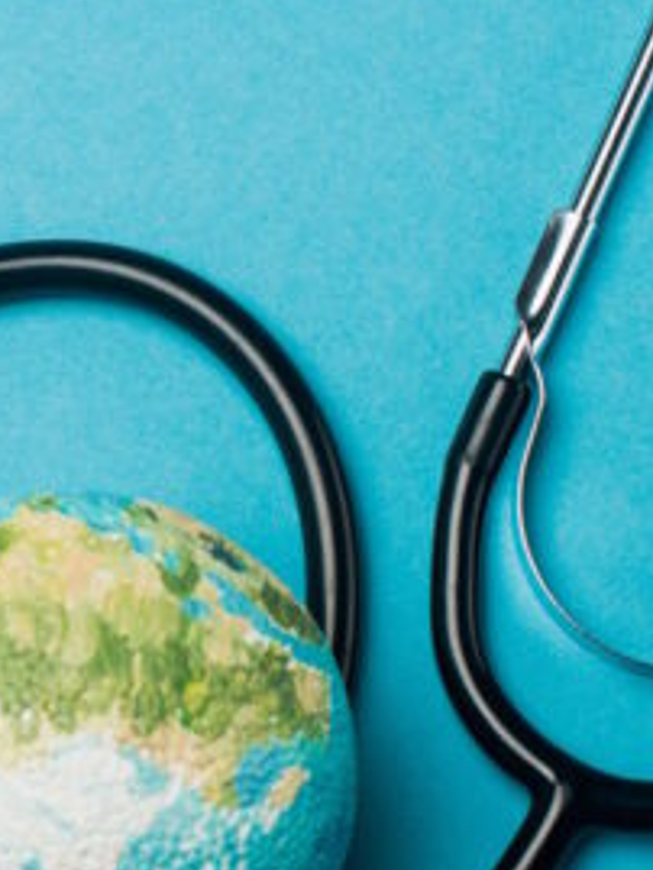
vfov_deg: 10.8
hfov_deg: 8.0
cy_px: 443
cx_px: -171
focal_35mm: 183
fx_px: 4599
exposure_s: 1/200
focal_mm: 50
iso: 160
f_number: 8
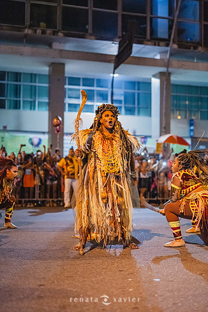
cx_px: 104
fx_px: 433
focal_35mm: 50
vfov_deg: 39.6
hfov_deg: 27.0
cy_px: 156
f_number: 1.4
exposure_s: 1/320
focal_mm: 50
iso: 6400
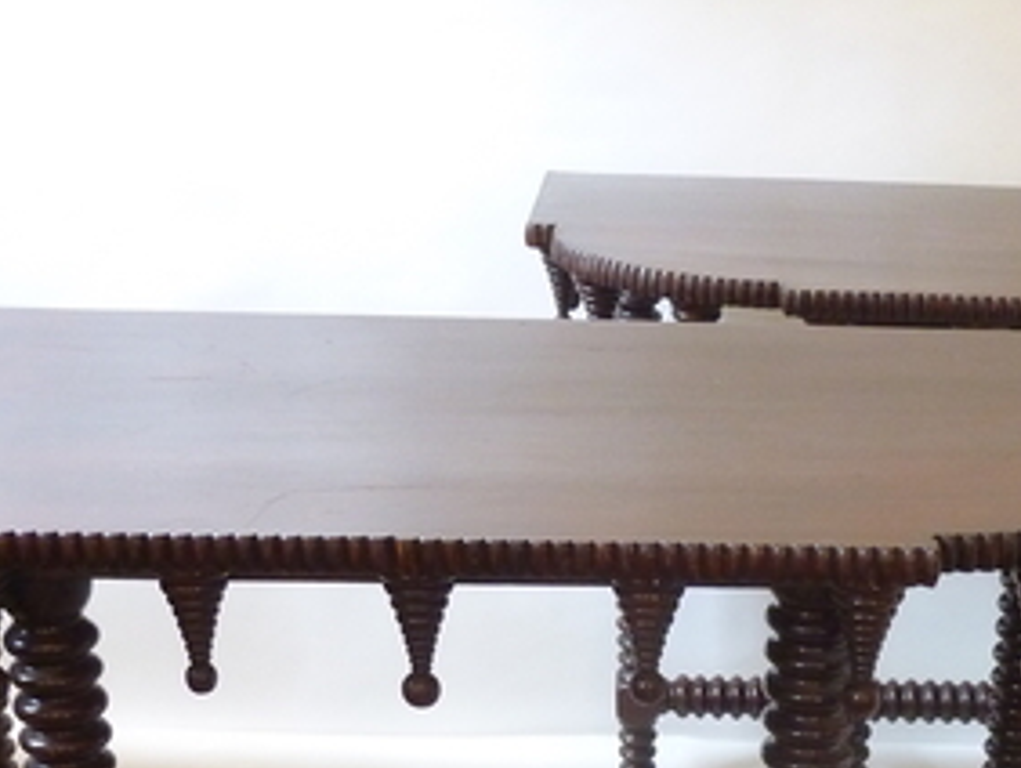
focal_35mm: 68
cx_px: 706
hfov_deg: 28.3
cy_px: 808
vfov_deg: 20.8
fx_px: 2007
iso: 400
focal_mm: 5.3
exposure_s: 1/20
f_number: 3.5
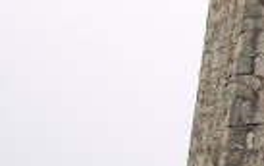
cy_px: -354
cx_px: 755
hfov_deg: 7.9
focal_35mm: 234
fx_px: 1686
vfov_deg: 5.3
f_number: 2.8
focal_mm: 8
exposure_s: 1/45
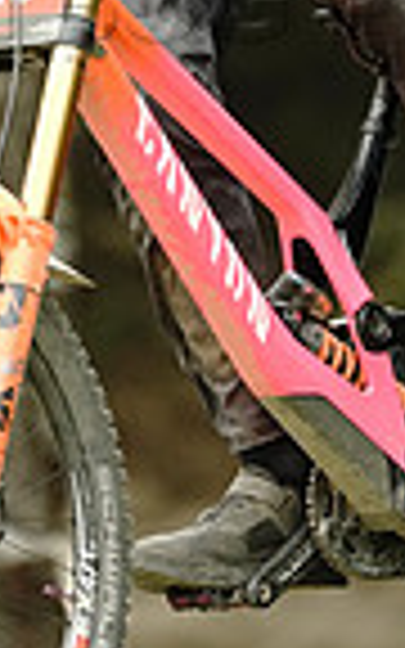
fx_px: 33801
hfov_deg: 0.7
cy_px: -18
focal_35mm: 1914
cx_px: 171
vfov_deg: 1.1
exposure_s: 1/2500
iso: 5000
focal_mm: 600
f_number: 4
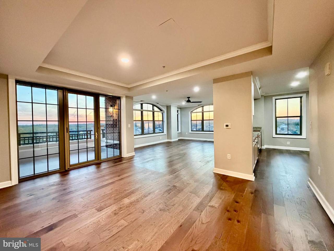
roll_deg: +1.1
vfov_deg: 85.7
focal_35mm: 14
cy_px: 126
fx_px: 135
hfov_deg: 102.1
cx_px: 167
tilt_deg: -0.7
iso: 800
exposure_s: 1/60
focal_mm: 2.22
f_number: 2.2
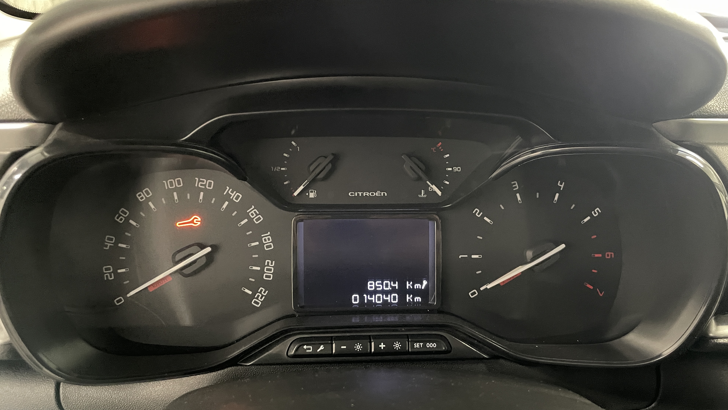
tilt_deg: -23.0
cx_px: 372
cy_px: 220
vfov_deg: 40.2
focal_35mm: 29
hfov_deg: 66.1
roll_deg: -1.8
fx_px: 560
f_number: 1.6
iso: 800
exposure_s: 1/25
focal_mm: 4.2
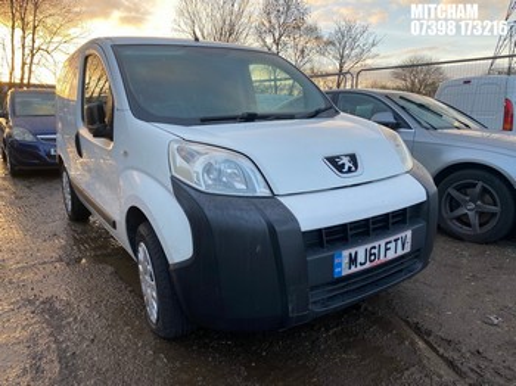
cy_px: 193
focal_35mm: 26
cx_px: 258
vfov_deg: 53.0
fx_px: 387
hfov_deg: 67.3
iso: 32
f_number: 1.8
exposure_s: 1/141
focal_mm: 4.25
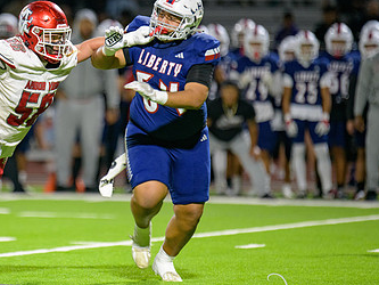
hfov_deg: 3.9
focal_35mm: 503
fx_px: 5509
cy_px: 136
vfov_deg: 3.0
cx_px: 59
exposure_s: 1/250
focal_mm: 300
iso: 2000
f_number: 2.8
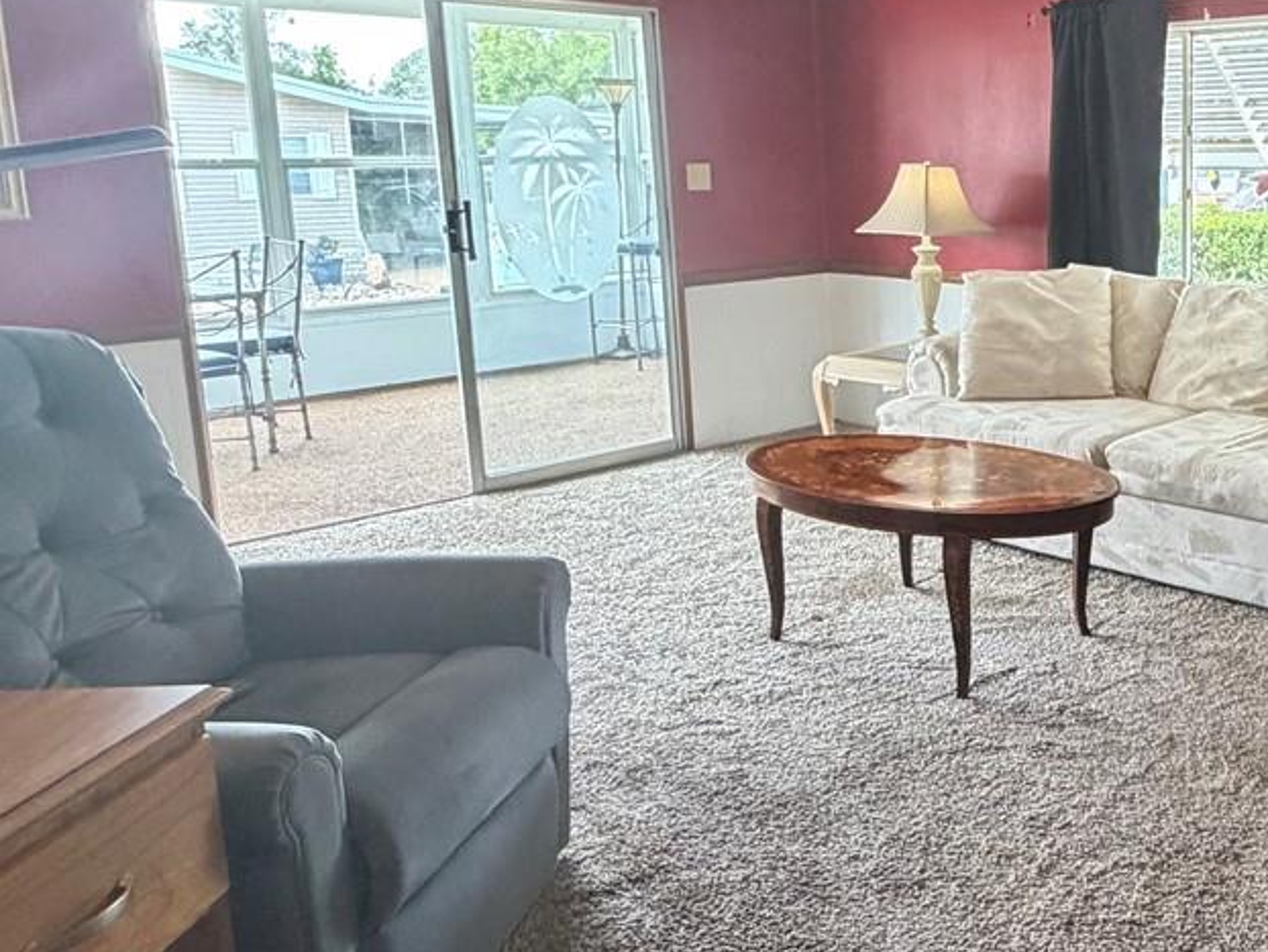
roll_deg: +1.2
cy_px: 351
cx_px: 1142
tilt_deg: -8.9
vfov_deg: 39.4
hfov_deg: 46.3
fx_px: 1319
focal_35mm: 36
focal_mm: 2.22
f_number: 2.2
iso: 320
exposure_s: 1/120
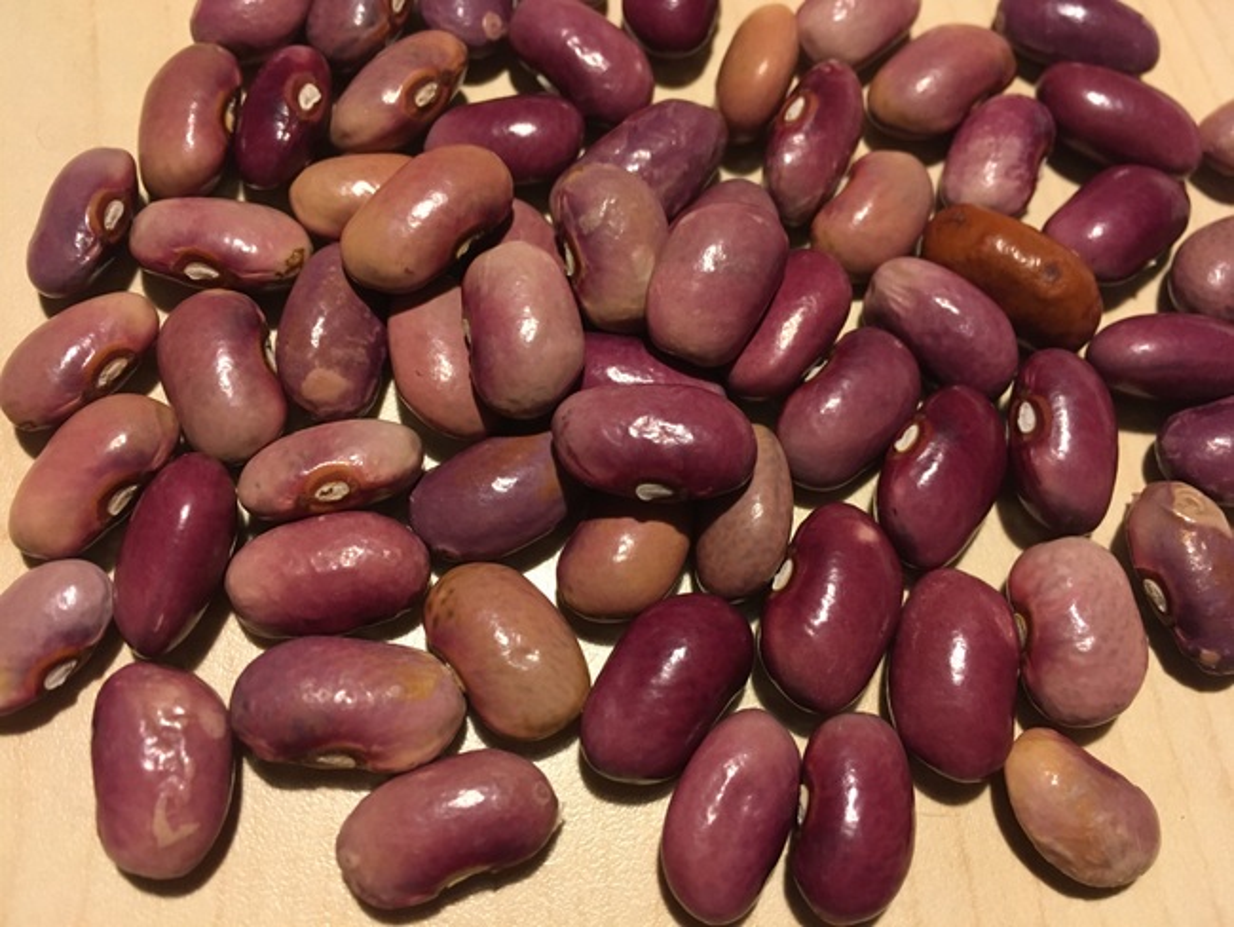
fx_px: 1034
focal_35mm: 29
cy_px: 464
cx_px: 617
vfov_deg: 48.3
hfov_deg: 61.6
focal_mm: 4.15
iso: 160
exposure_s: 1/33
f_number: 2.2
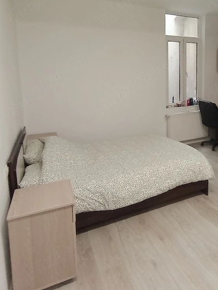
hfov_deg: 49.7
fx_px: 227
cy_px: 100
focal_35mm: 27
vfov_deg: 63.9
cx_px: 157
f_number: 2.2
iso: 446
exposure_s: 1/30
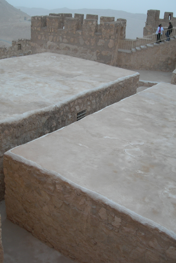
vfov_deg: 46.4
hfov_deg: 31.9
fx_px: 308
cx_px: 82
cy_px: 127
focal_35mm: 42
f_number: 2.8
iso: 50
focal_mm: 7.8
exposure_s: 1/23
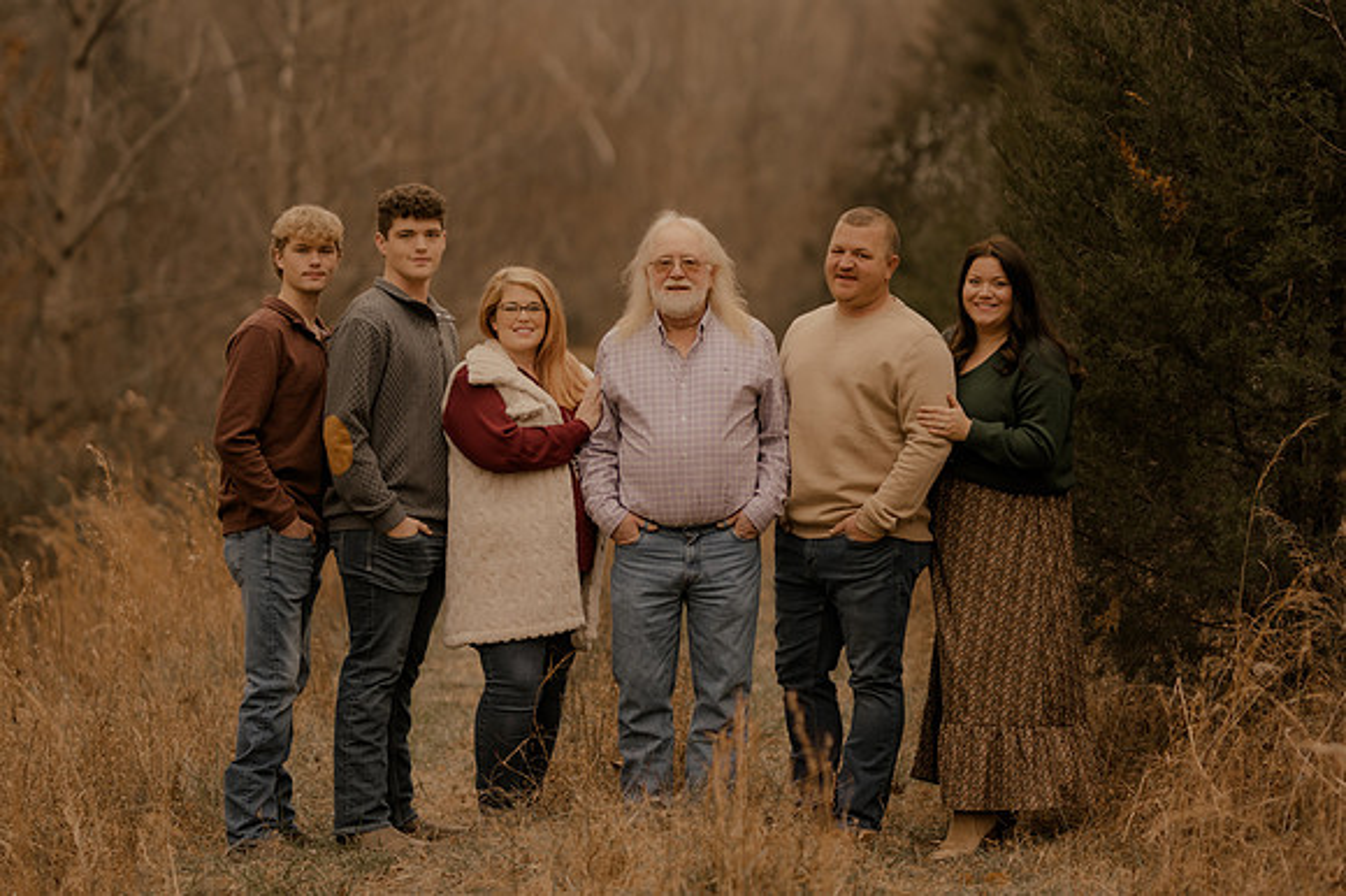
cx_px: 673
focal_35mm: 130
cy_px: 448
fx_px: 4852
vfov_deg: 10.5
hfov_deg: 15.8
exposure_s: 1/500
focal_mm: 85
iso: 200
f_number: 1.6
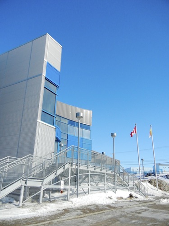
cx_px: 84
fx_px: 195
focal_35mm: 30
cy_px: 113
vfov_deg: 60.0
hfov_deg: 46.8
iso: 400
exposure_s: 1/1264
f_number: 7
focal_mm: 5.4
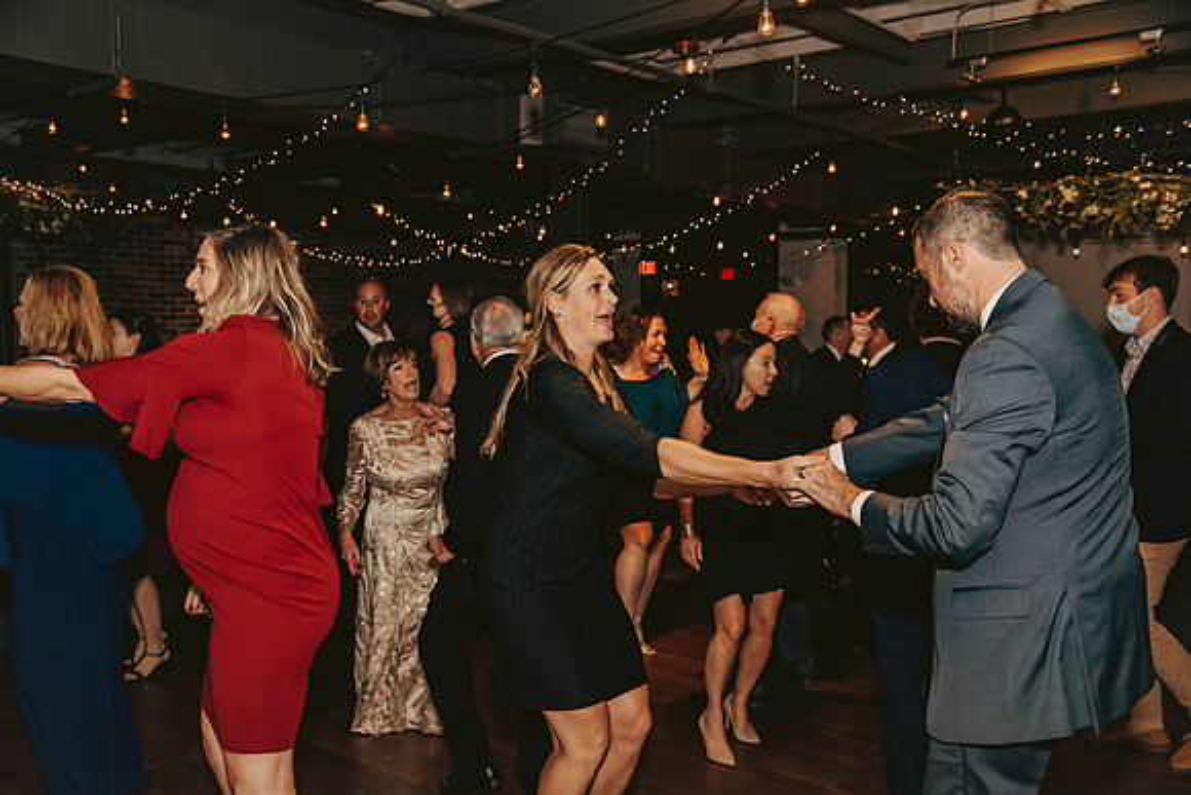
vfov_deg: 37.9
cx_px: 596
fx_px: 1158
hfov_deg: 54.4
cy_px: 398
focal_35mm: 35
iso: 1250
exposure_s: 1/125
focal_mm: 35
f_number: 4.5
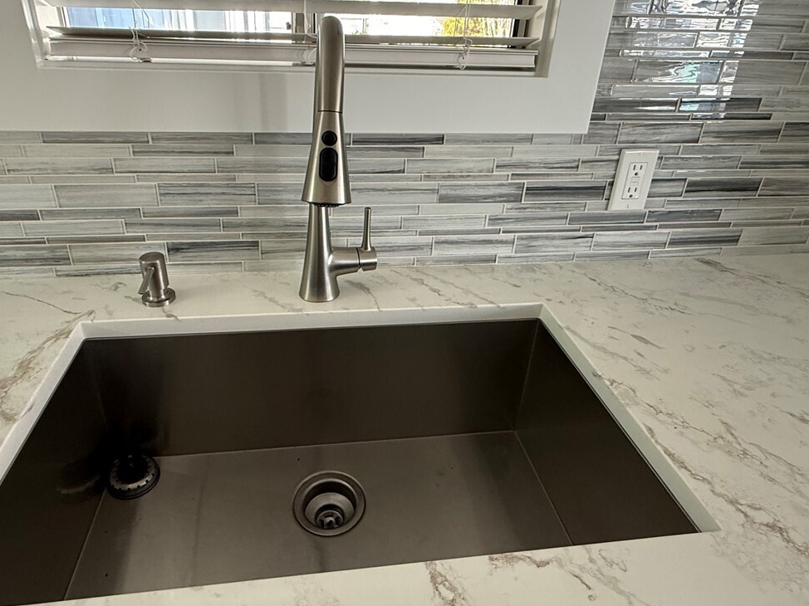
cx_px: 373
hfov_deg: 73.8
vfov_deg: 58.6
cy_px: 257
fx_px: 537
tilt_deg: -26.0
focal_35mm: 23
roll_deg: -2.1
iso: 250
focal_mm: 2.22
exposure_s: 1/99
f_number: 2.2
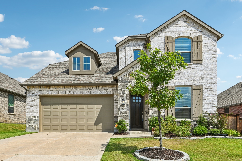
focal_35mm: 22
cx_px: 121
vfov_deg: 57.2
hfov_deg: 78.6
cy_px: 80
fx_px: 148
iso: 400
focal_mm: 22
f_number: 8
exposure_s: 1/1600
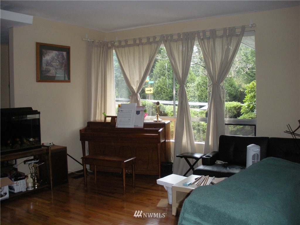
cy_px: 112
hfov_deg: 51.4
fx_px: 312
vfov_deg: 39.7
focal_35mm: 36
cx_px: 150
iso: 330
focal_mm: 6.3
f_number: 3.5
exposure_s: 1/30
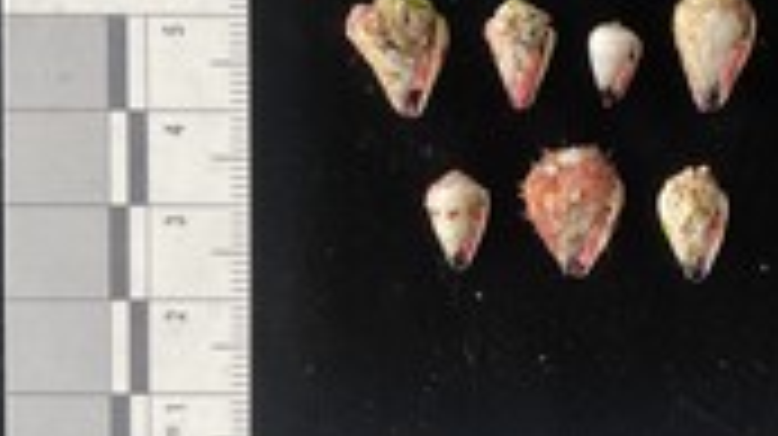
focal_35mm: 64
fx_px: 1319
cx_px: 657
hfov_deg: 31.7
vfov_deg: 18.8
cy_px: 227
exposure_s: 1/60
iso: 160
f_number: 1.8
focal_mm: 3
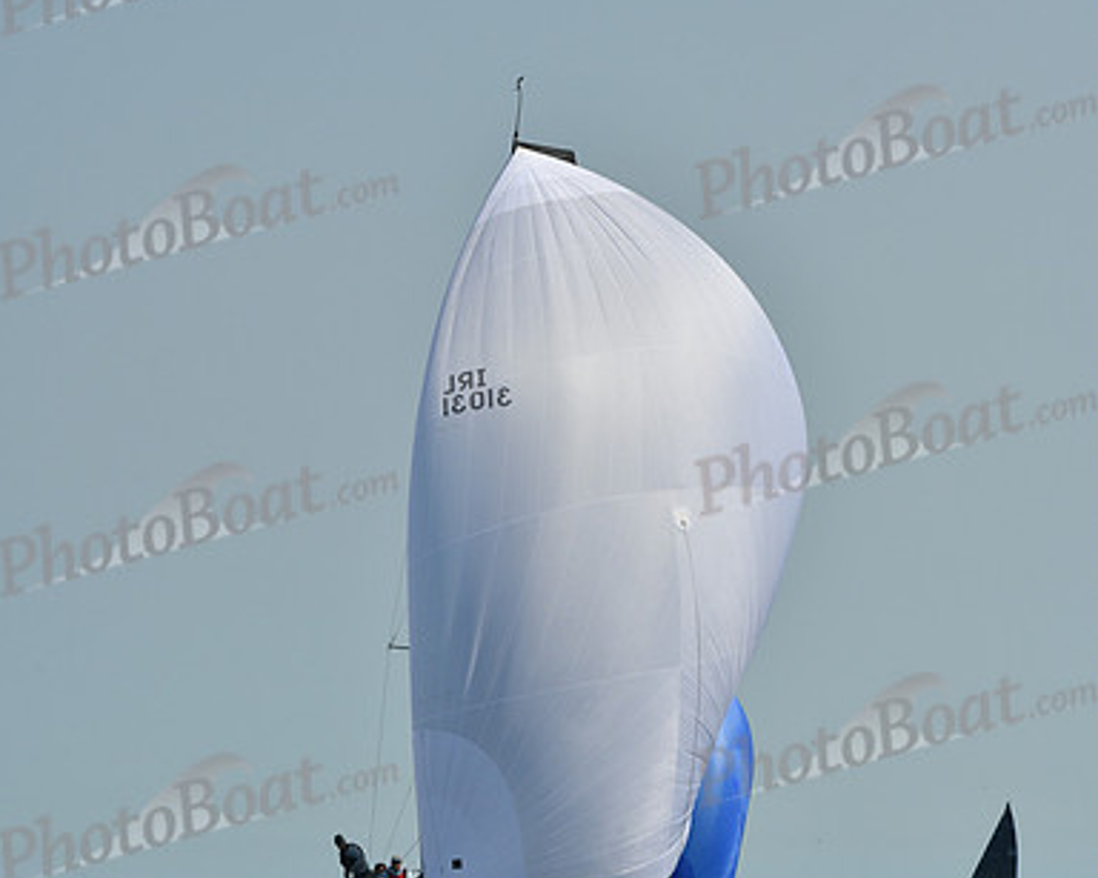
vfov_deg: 6.1
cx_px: 548
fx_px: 8285
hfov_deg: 7.6
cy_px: 335
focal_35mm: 255
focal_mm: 180
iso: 320
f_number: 9
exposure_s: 1/640
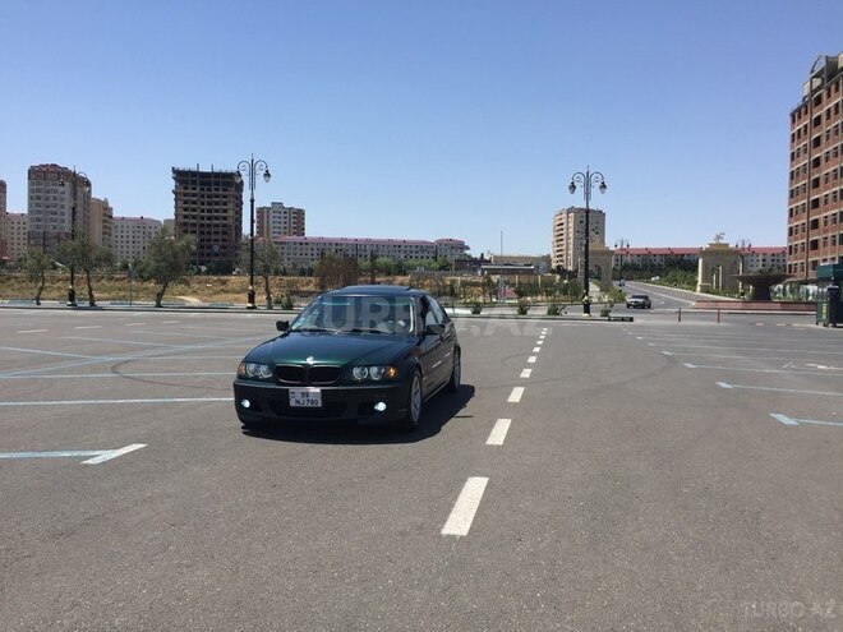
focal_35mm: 29
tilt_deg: -1.3
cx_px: 422
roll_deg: -0.8
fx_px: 706
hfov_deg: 61.7
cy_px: 316
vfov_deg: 48.2
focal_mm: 4.15
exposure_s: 1/2475
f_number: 2.2
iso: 32
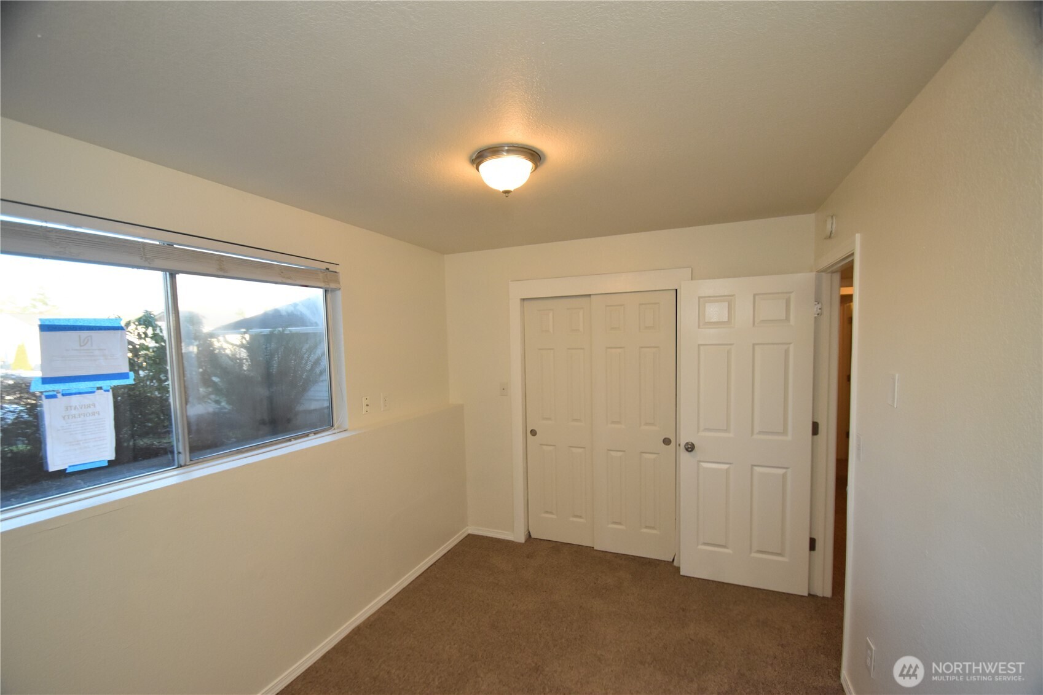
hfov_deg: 100.4
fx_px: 435
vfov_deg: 77.3
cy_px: 348
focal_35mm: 15
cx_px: 522
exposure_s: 1/125
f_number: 4
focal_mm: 10
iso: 900
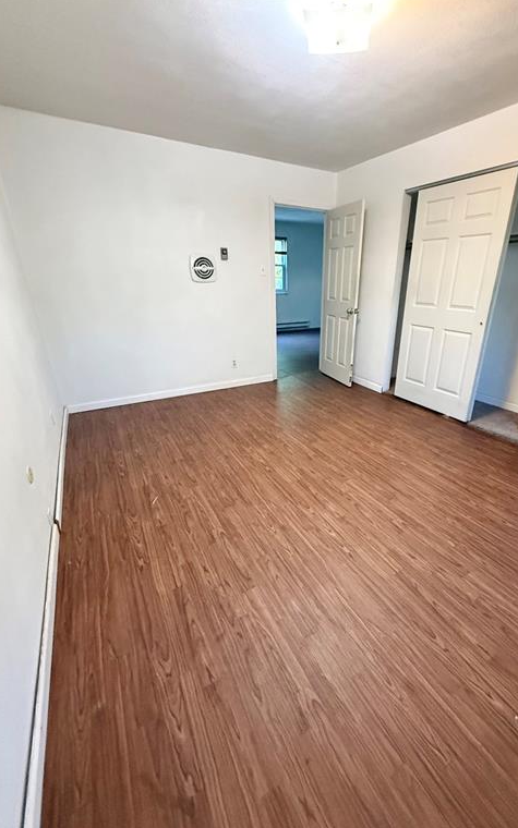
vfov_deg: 101.5
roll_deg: -1.3
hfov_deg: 74.3
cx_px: 301
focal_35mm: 15
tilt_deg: -22.9
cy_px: 413
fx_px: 339
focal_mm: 2.22
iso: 800
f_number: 2.2
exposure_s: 1/60
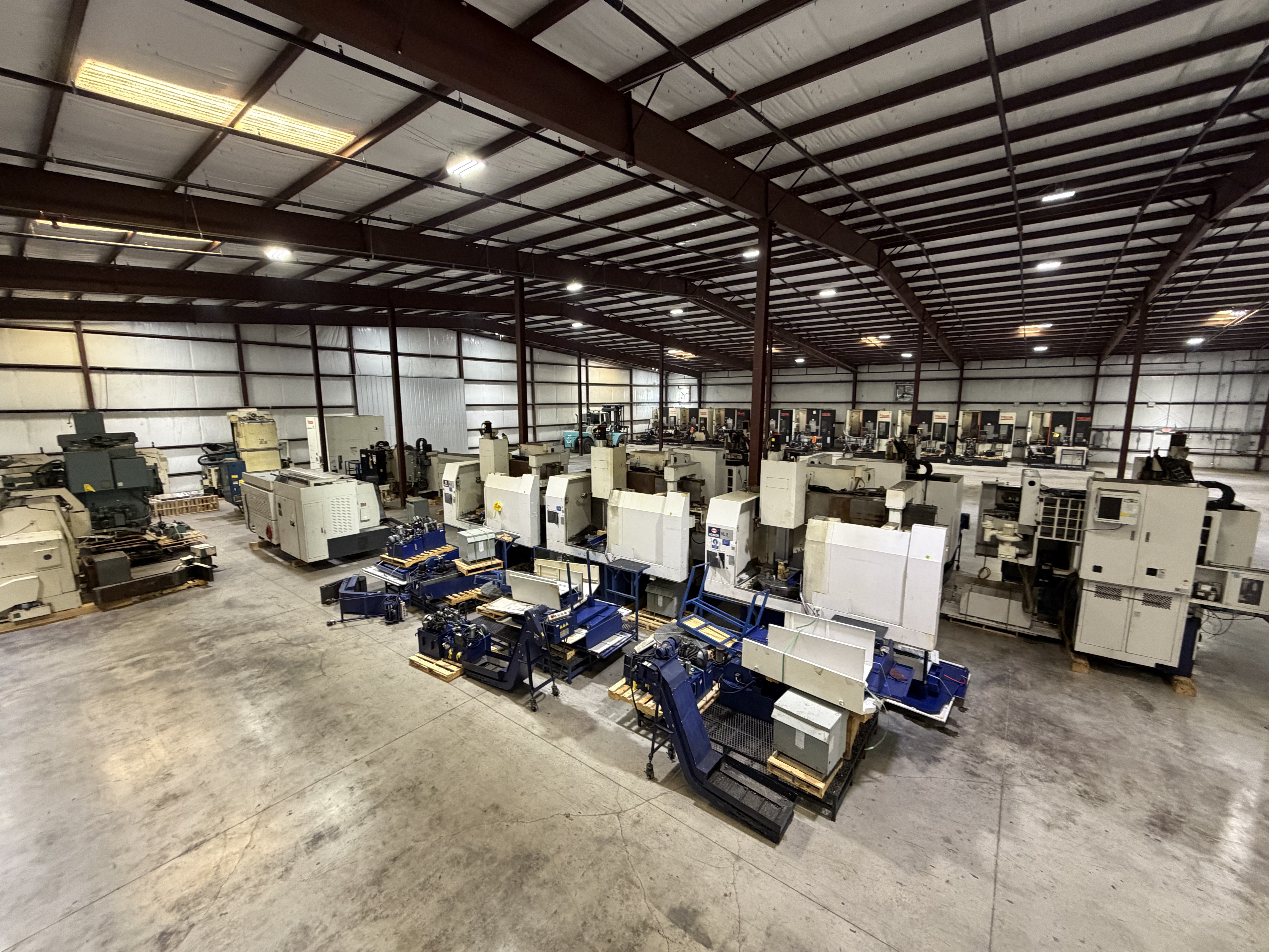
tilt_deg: -7.6
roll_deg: +0.1
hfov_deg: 102.1
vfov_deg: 85.7
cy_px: 476
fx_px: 513
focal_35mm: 14
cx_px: 634
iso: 400
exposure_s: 1/60
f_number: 2.2
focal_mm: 2.22
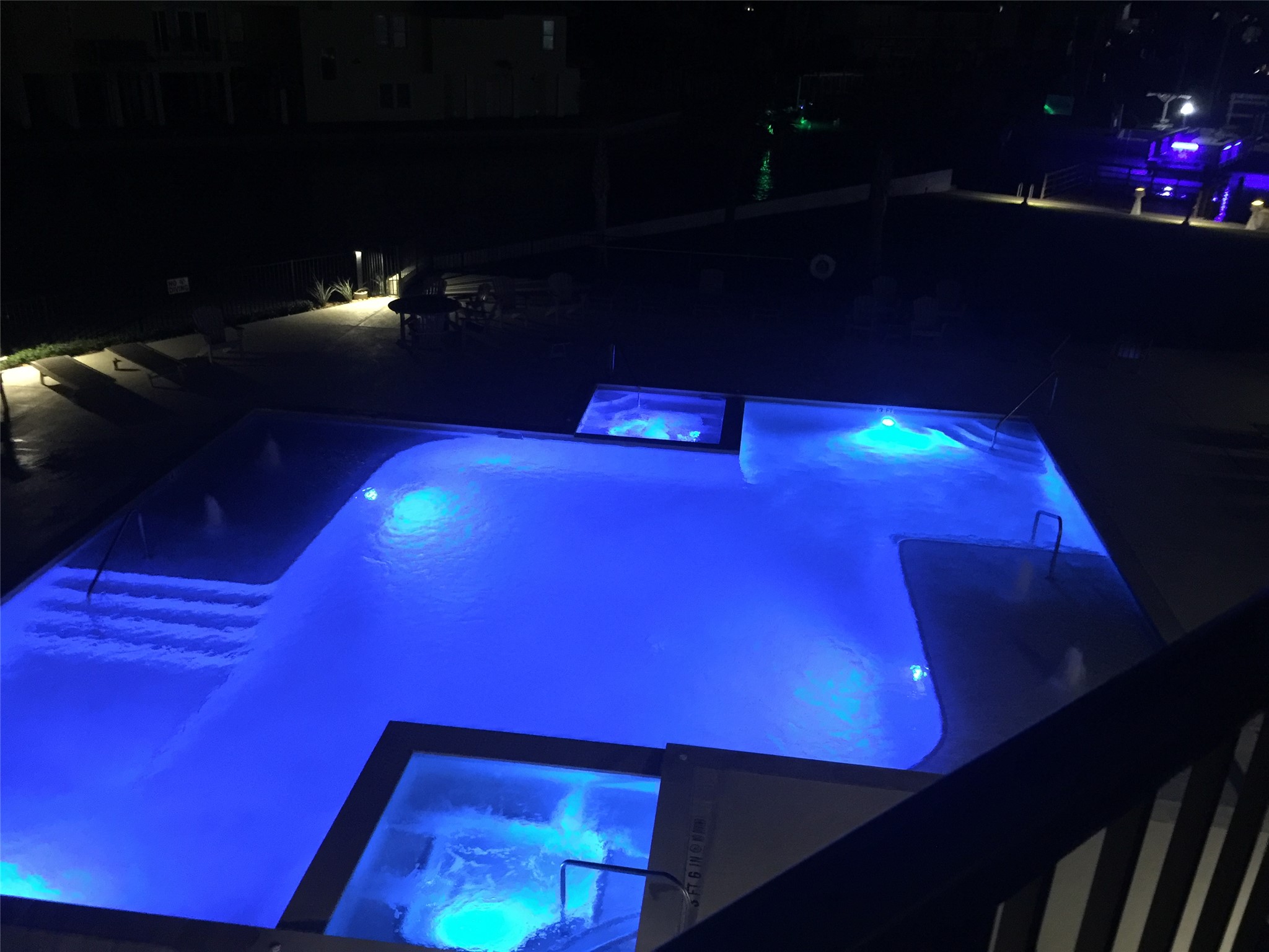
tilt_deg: -22.1
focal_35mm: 29
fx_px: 1063
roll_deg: -3.8
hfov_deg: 61.7
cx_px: 634
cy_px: 476
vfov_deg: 48.2
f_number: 2.2
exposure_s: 1/4
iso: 160
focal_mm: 4.15
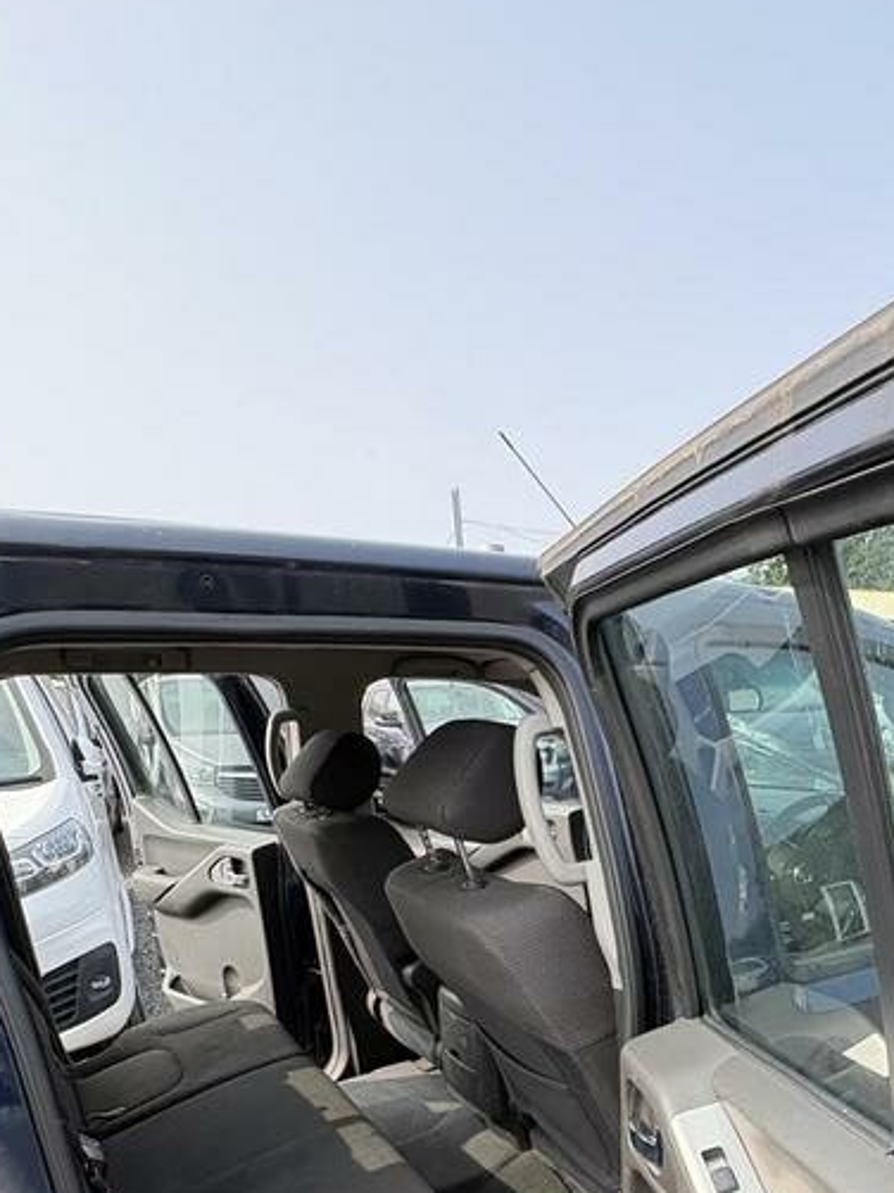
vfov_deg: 62.0
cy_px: 996
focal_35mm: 25
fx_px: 862
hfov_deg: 52.7
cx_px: 656
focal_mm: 2.22
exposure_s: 1/390
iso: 64
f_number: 2.2
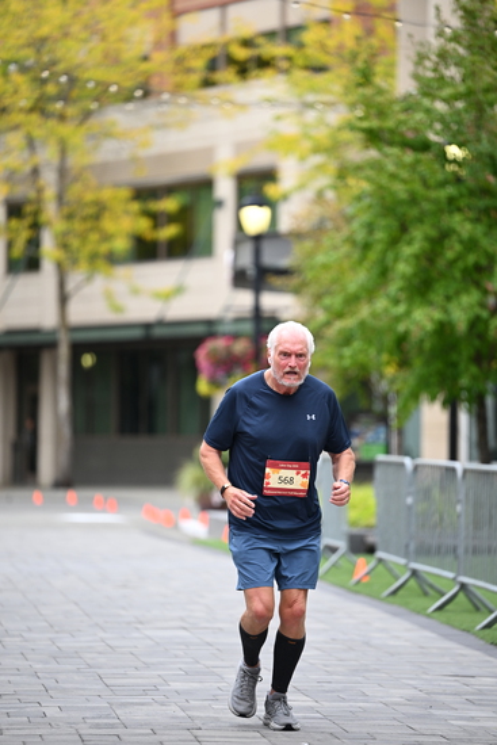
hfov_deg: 7.6
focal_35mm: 180
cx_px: 248
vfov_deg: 11.4
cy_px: 372
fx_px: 3725
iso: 640
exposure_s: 1/1250
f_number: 2.8
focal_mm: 180
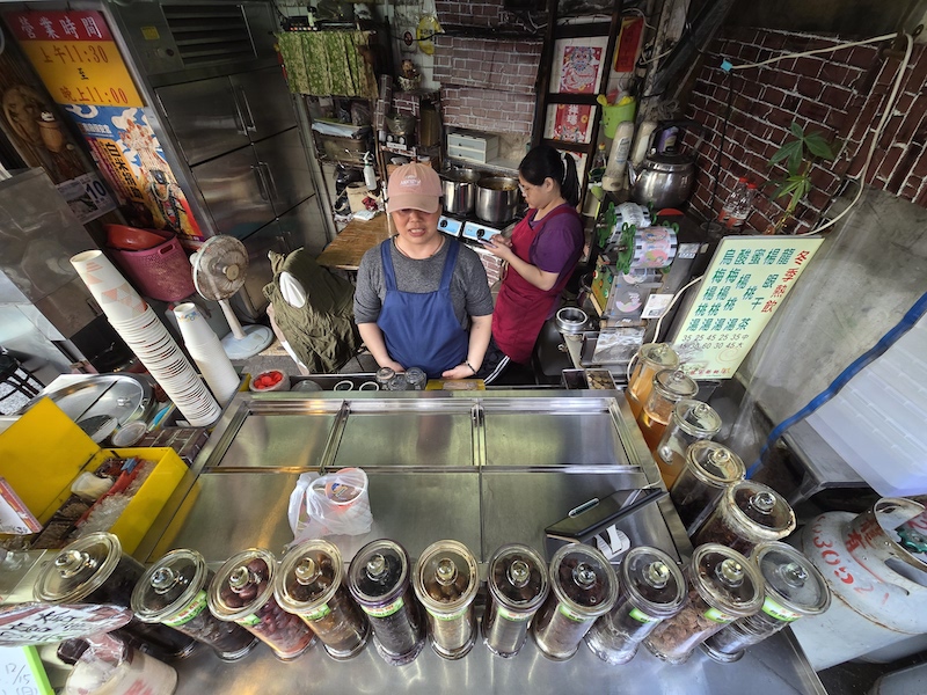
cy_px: 348
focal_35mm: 13
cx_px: 464
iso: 100
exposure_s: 1/60
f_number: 2.2
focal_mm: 2.2
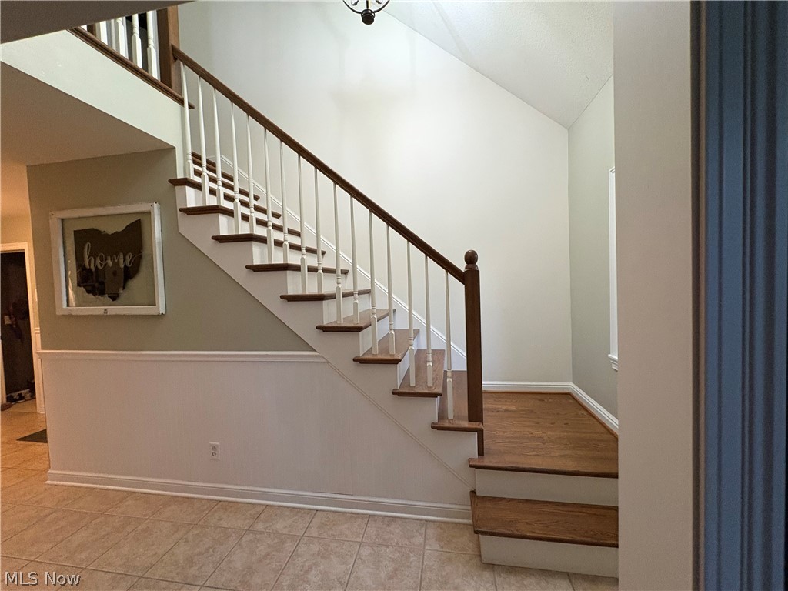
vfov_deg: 85.7
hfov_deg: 102.1
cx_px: 394
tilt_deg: -2.6
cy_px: 296
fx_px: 319
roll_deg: +1.9
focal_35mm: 14
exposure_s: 1/60
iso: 500
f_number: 2.2
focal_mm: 2.22
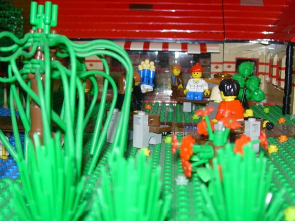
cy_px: 127
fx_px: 503
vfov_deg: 24.8
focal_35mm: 59
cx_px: 168
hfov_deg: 32.7
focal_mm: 7.8
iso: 79
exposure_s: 1/64
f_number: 2.8
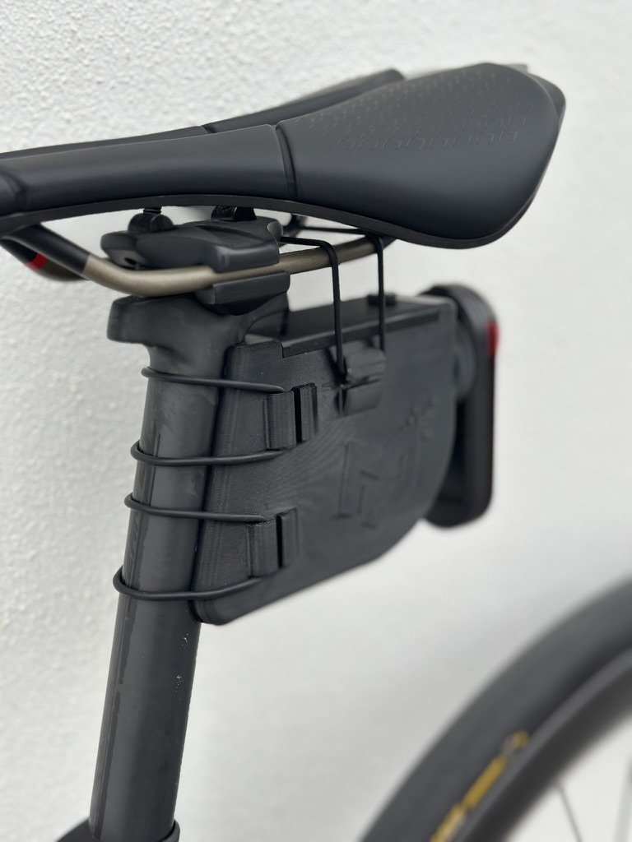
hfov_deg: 30.3
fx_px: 1168
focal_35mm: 48
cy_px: 421
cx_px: 316
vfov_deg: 39.7
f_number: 1.78
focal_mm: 6.86
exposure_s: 1/584
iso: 80
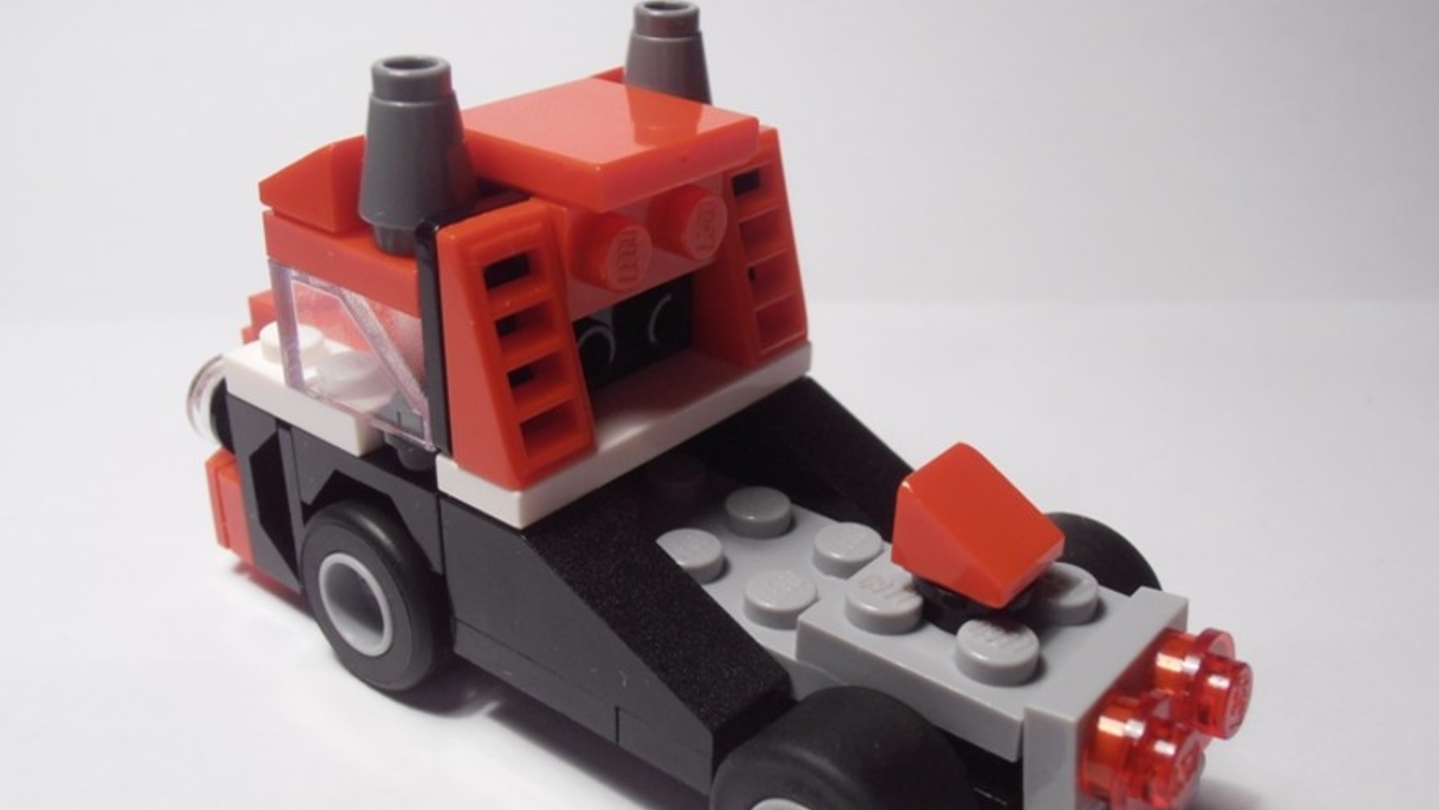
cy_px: 497
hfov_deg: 49.4
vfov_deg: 28.9
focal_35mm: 41
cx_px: 715
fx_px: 1565
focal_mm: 6.61
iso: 100
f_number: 3.9
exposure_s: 1/40
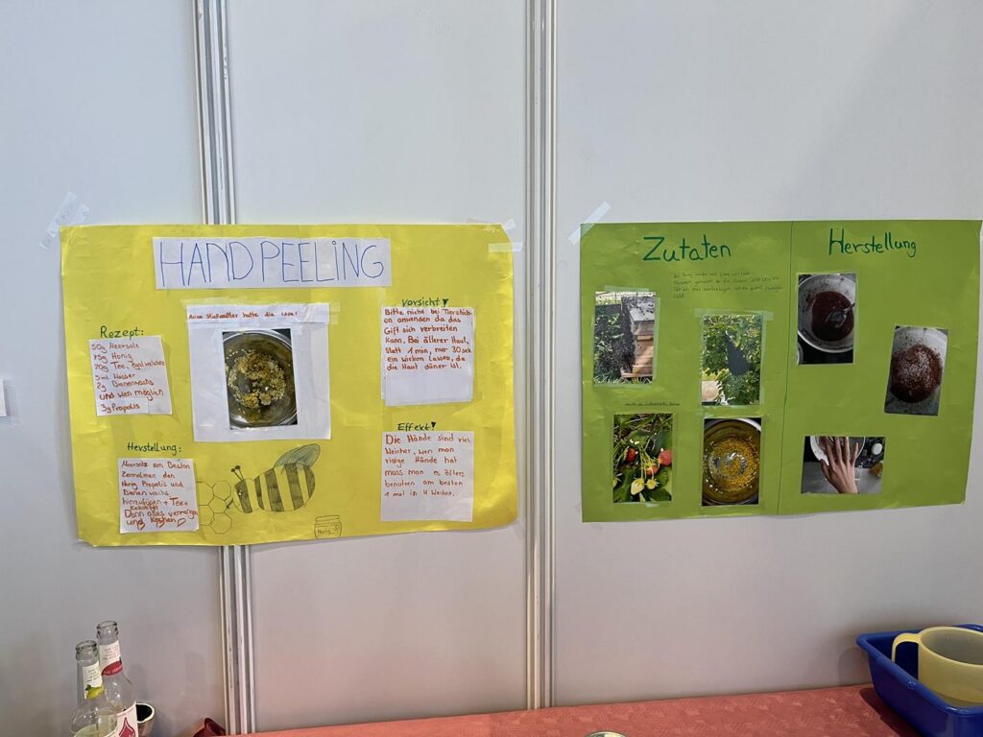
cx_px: 492
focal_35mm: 26
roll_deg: +0.1
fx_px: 738
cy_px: 368
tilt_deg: -8.2
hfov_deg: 67.3
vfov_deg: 53.1
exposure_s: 1/50
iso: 80
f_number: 1.6
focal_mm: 5.1
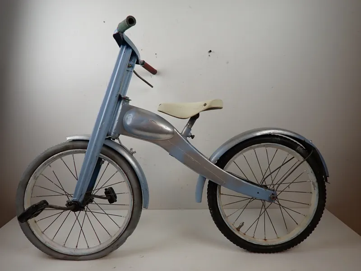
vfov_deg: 68.7
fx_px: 198
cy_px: 136
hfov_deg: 84.7
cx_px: 180
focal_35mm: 19
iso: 160
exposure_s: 1/125
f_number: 2
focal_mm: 3.33
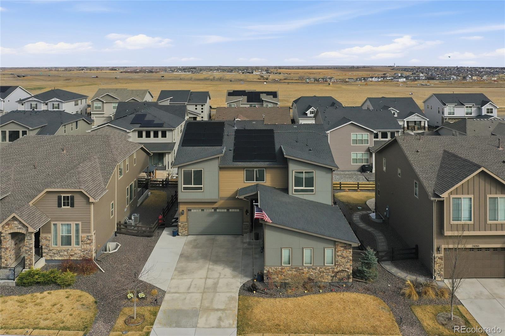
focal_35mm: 28
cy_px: 168
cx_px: 252
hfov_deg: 65.5
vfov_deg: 46.4
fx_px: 393
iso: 100
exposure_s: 1/800
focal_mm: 10.3
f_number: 7.1
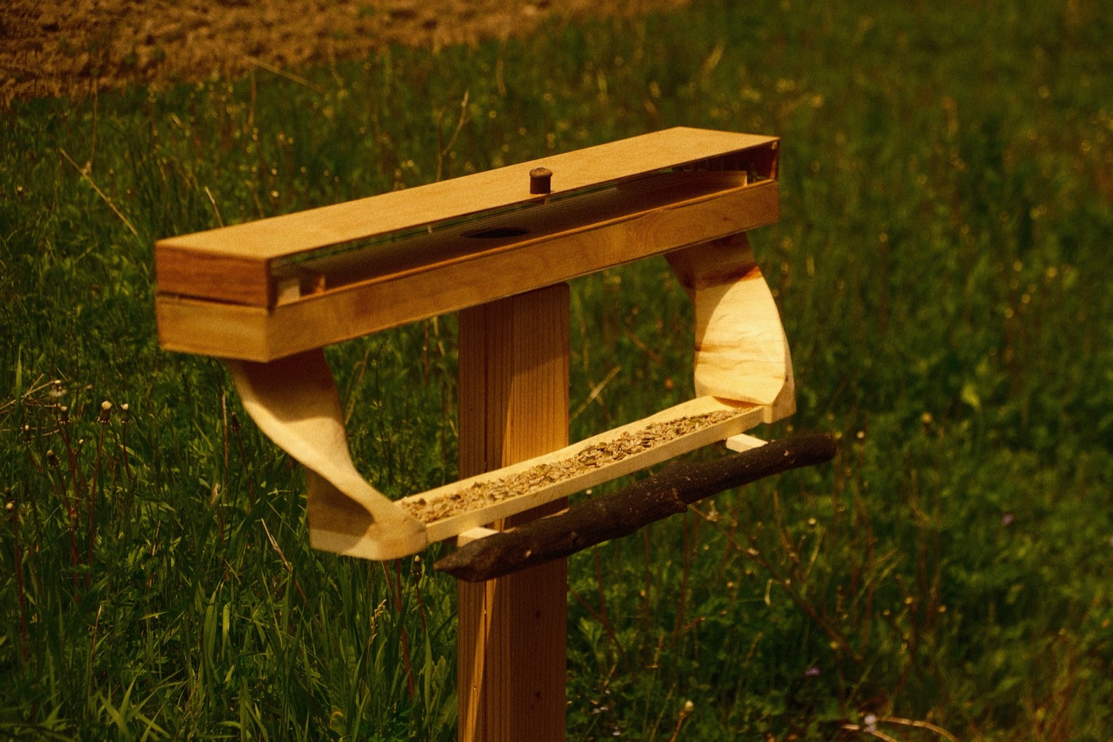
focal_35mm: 83
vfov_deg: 16.4
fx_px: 2565
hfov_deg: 24.5
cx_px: 556
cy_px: 371
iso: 200
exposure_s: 1/3200
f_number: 4
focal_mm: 55
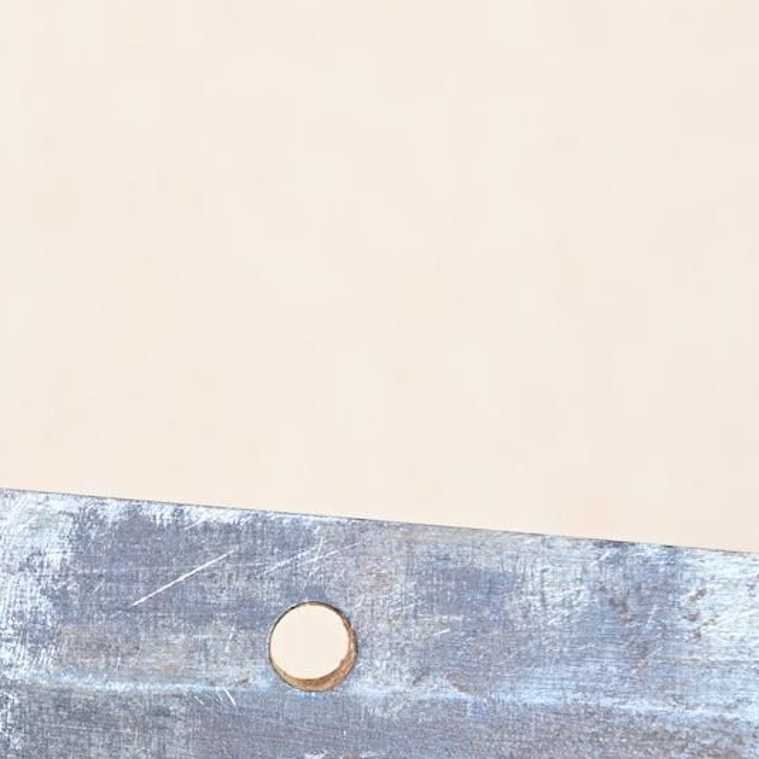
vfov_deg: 10.4
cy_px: 571
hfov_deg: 10.3
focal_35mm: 167
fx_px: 4143
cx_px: -149
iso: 100
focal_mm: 50
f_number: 4.8
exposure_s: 1/2
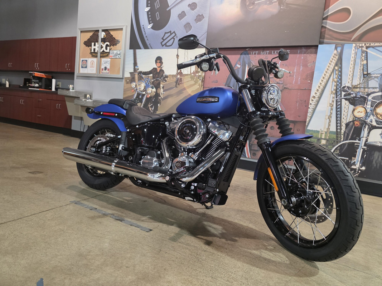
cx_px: 191
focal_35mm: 23
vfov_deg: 58.9
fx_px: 254
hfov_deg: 73.9
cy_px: 143
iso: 800
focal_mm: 6.3
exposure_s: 1/120
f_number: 1.7
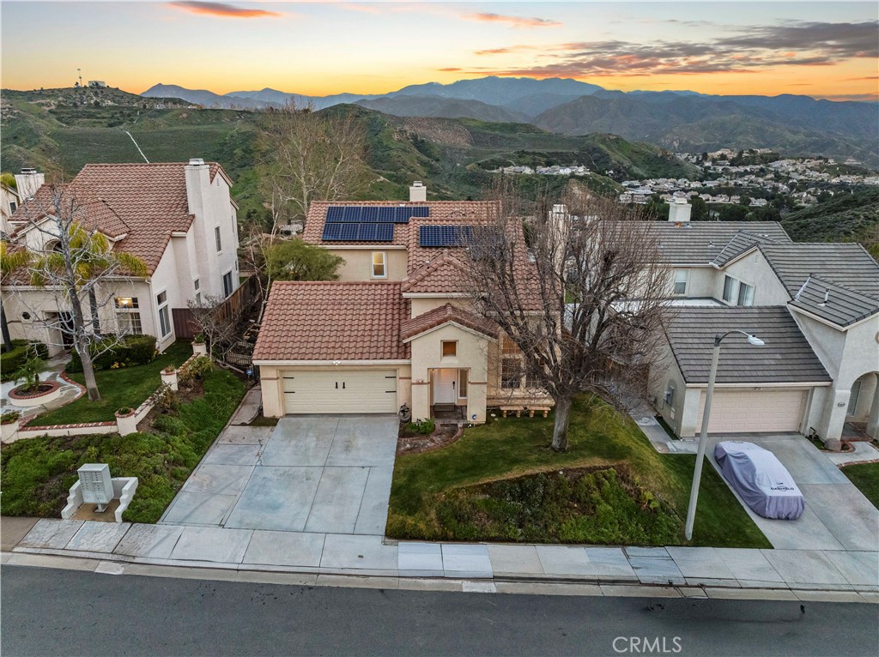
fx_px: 609
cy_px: 328
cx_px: 440
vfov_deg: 56.7
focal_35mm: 24
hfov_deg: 71.6
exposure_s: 1/100
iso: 800
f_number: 4.5
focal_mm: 12.29
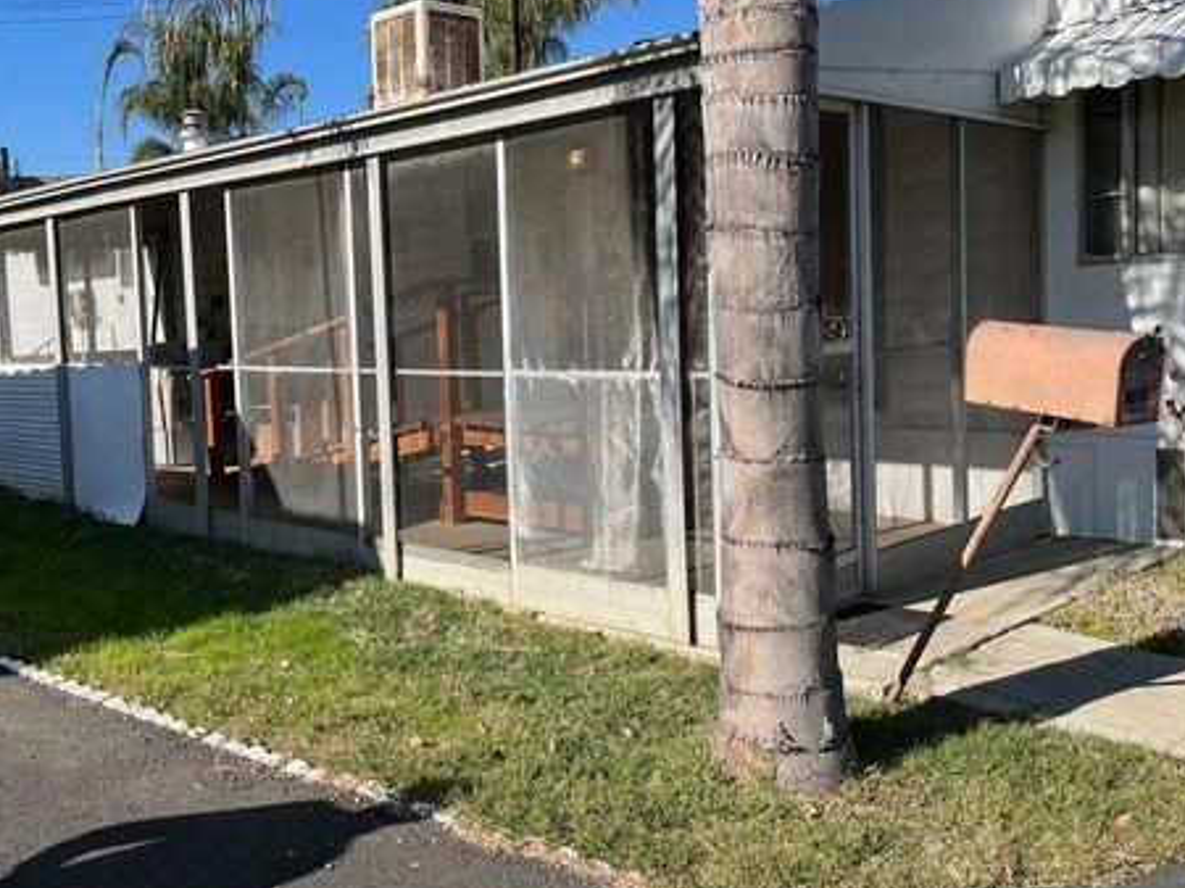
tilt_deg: -4.7
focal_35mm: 37
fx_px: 1266
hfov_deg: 49.9
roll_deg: +4.6
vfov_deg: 38.6
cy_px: 422
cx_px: 482
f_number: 1.6
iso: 50
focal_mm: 5.1
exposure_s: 1/3049
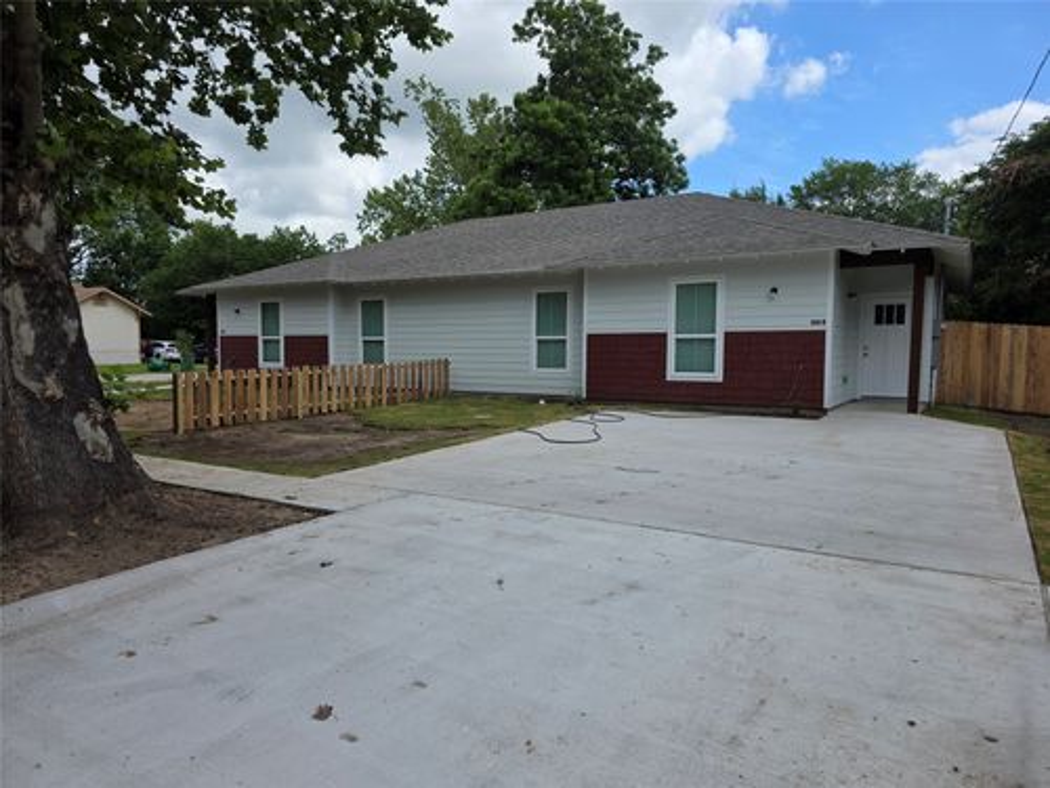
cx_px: 525
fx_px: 698
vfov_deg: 58.9
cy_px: 394
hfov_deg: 73.9
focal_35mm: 23
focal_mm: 6.3
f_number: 1.7
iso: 80
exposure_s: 1/4333
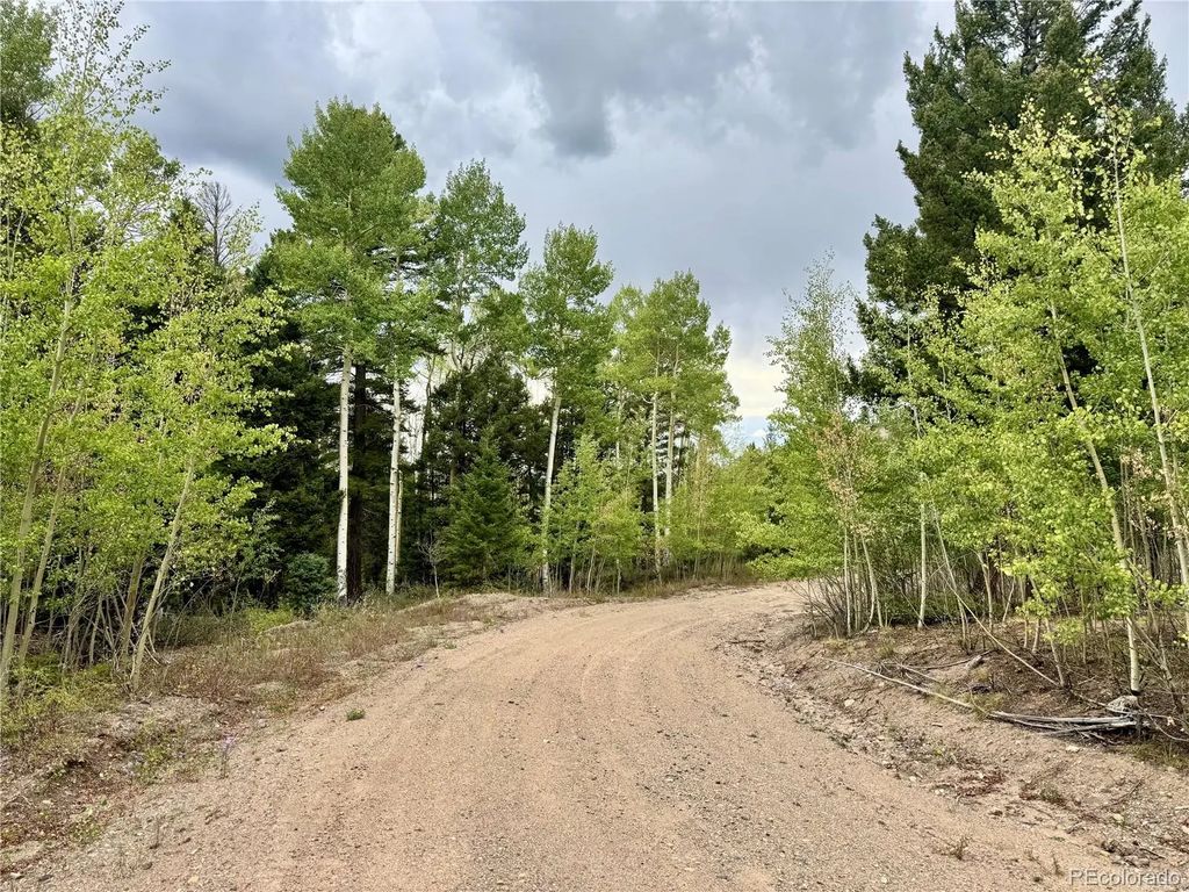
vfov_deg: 56.8
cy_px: 446
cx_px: 594
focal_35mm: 24
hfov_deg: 71.6
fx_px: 824
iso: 80
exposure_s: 1/1366
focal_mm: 6.76
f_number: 1.78
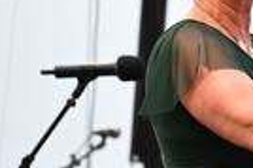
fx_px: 2829
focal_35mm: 403
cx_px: 417
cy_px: 89
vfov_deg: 3.4
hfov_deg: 5.1
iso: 400
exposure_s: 1/160
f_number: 4
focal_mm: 120
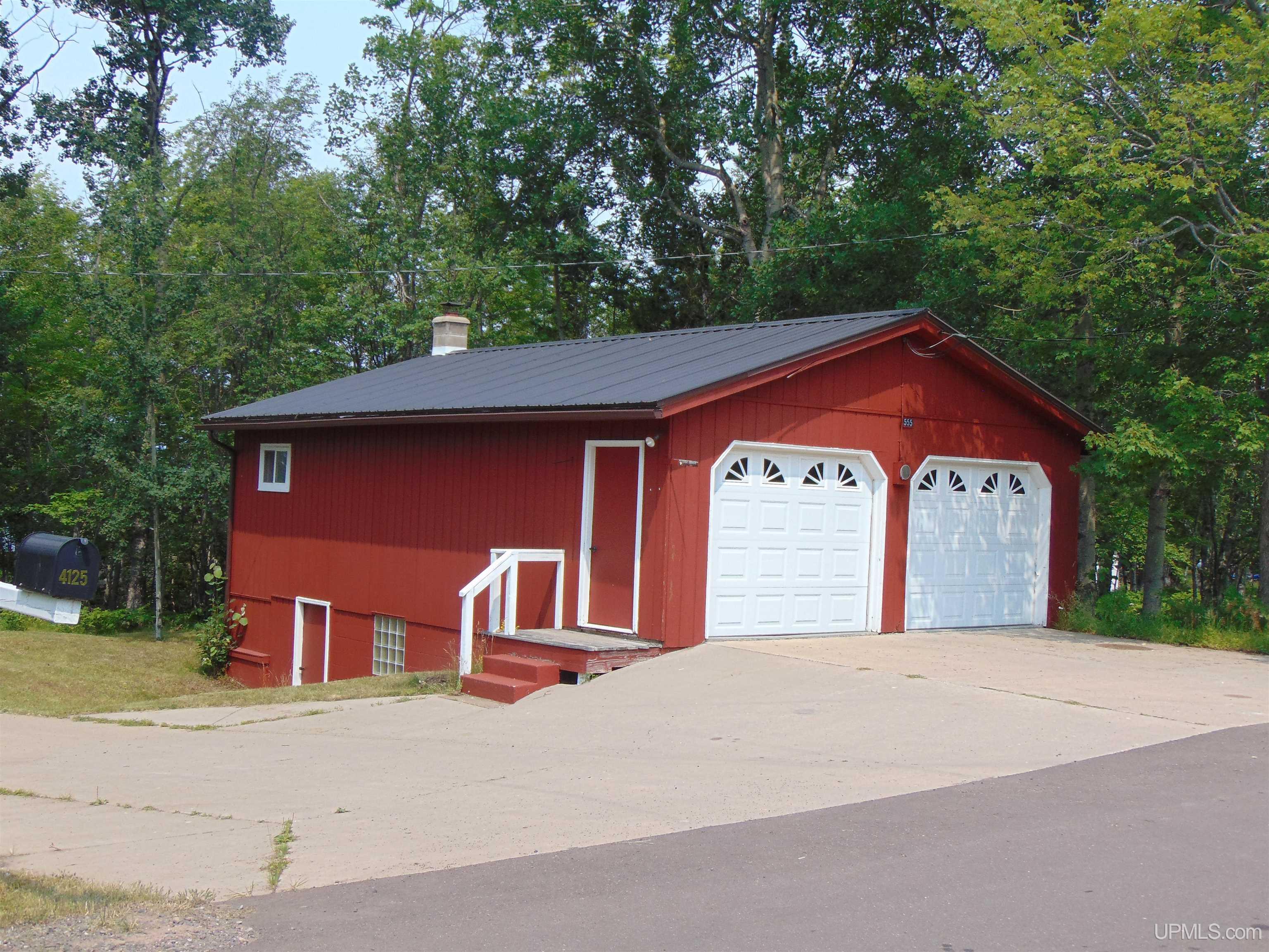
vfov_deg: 34.3
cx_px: 634
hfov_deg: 44.8
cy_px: 476
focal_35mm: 42
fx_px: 1540
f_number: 3.3
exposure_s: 1/800
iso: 80
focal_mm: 7.6
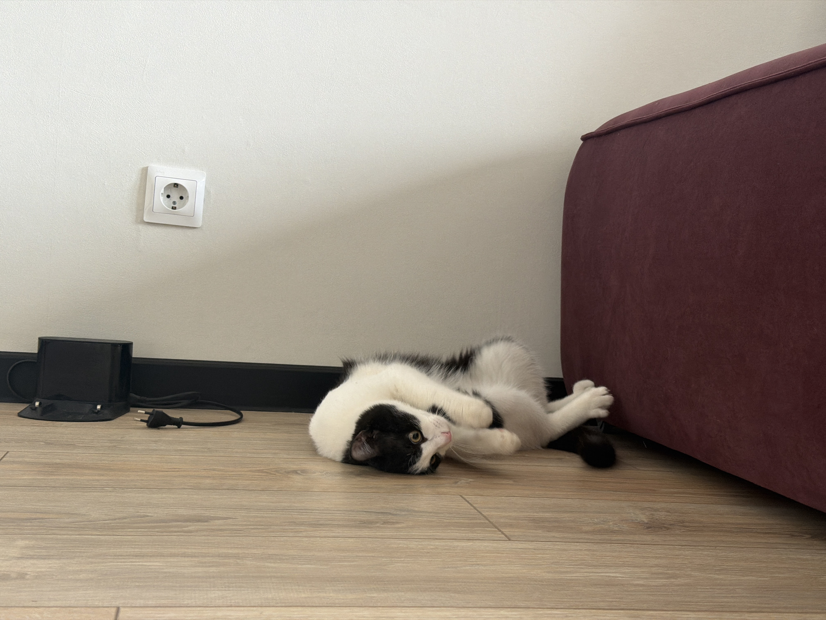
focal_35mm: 48
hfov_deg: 39.7
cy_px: 310
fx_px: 1145
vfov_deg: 30.3
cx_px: 413
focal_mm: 6.76
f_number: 1.78
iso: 125
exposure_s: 1/60
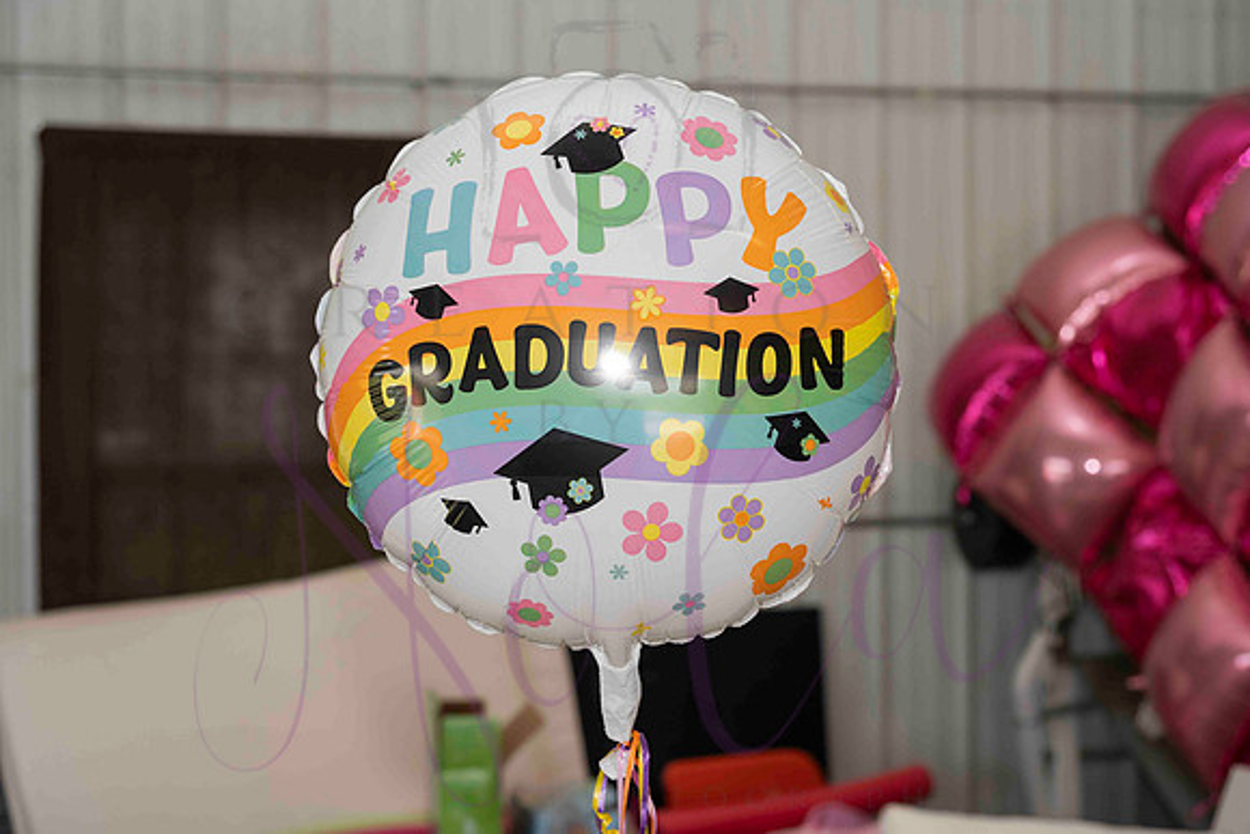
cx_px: 611
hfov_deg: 34.1
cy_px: 408
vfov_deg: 23.1
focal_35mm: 59
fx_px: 2039
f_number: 4
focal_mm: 56
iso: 400
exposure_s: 1/640
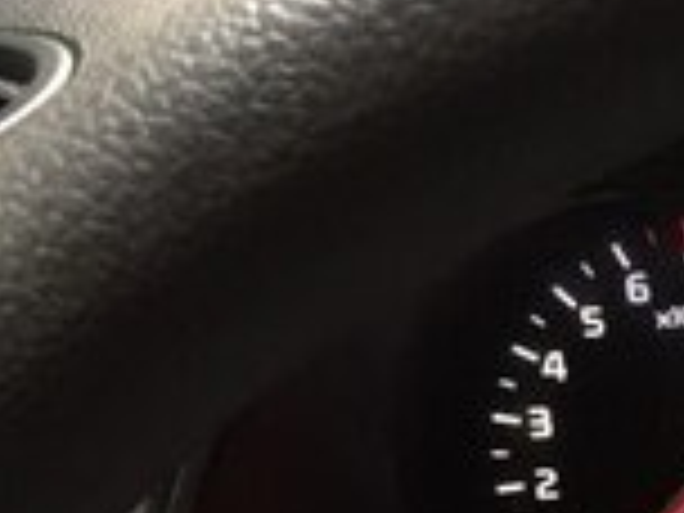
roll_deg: -4.2
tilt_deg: -25.9
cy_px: 574
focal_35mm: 126
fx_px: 2490
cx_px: 1476
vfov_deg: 11.6
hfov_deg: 13.0
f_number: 2.2
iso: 50
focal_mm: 4.15
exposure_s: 1/33
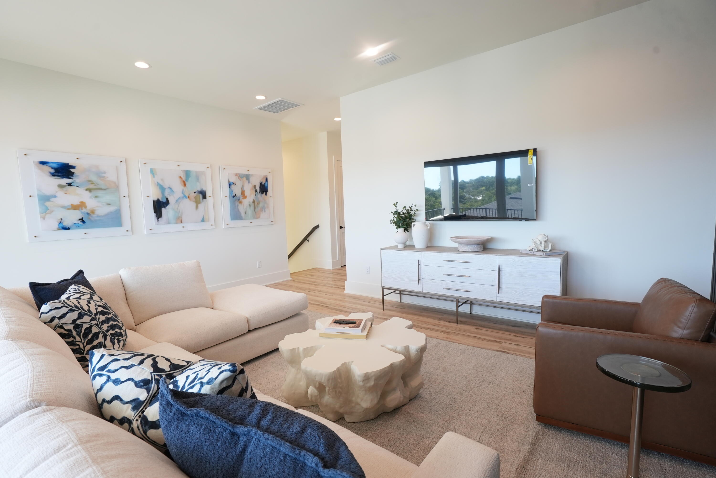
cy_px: 239
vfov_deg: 73.8
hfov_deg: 96.7
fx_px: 318
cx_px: 358
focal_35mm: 16
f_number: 8
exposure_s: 1/40
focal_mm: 16
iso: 640
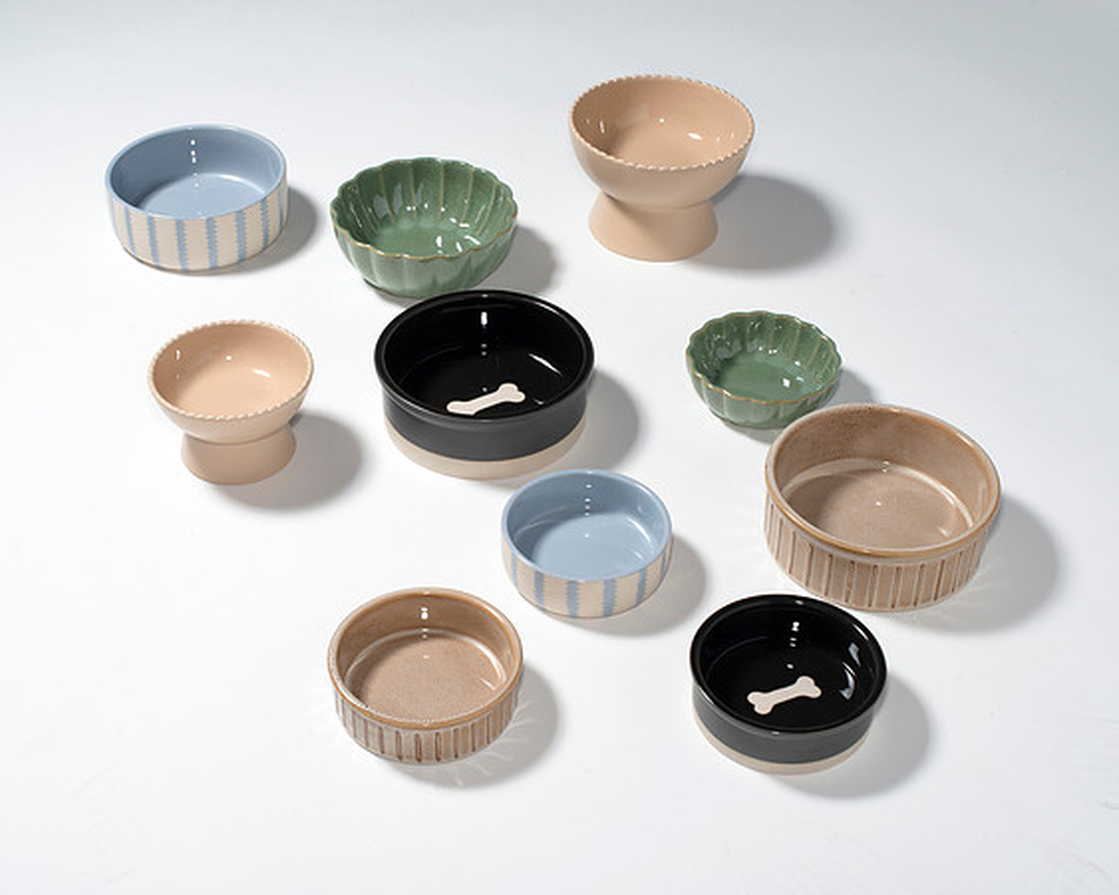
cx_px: 507
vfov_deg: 25.7
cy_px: 456
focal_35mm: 59
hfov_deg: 31.8
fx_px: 1960
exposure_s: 1/200
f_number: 16
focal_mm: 50
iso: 250
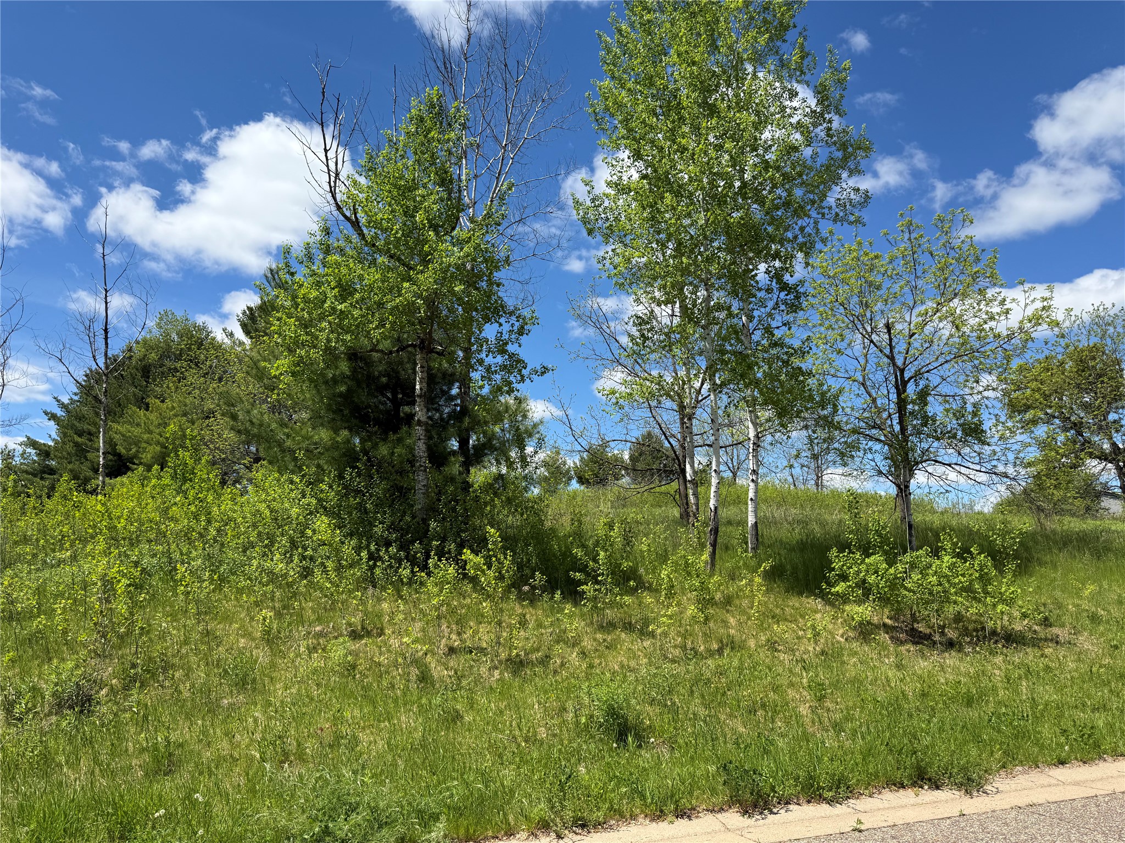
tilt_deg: +12.5
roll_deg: -0.5
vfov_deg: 56.8
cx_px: 562
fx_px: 780
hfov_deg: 71.6
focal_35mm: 24
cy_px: 422
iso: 80
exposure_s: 1/4167
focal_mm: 6.76
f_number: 1.78
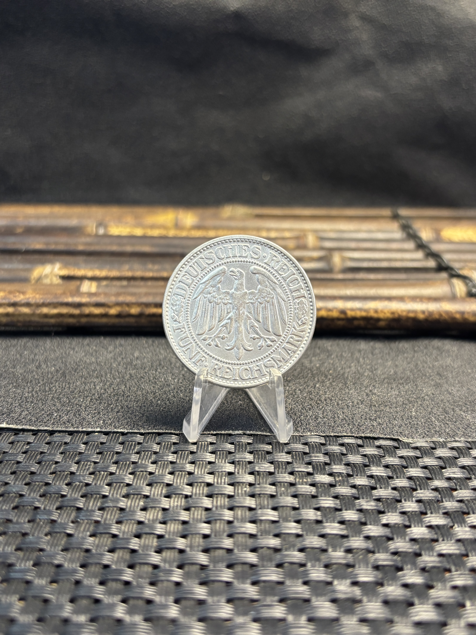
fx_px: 477
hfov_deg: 53.1
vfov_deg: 67.3
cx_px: 238
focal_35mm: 26
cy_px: 318
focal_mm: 5.96
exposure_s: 1/60
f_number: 1.6
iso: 160
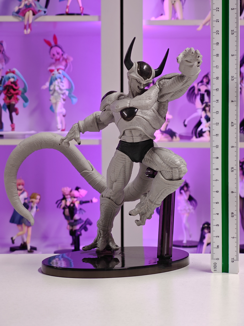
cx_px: 122
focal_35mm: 80
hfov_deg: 18.4
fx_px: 752
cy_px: 163
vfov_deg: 24.4
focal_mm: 7.48
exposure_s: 1/17.3
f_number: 2.4
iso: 400
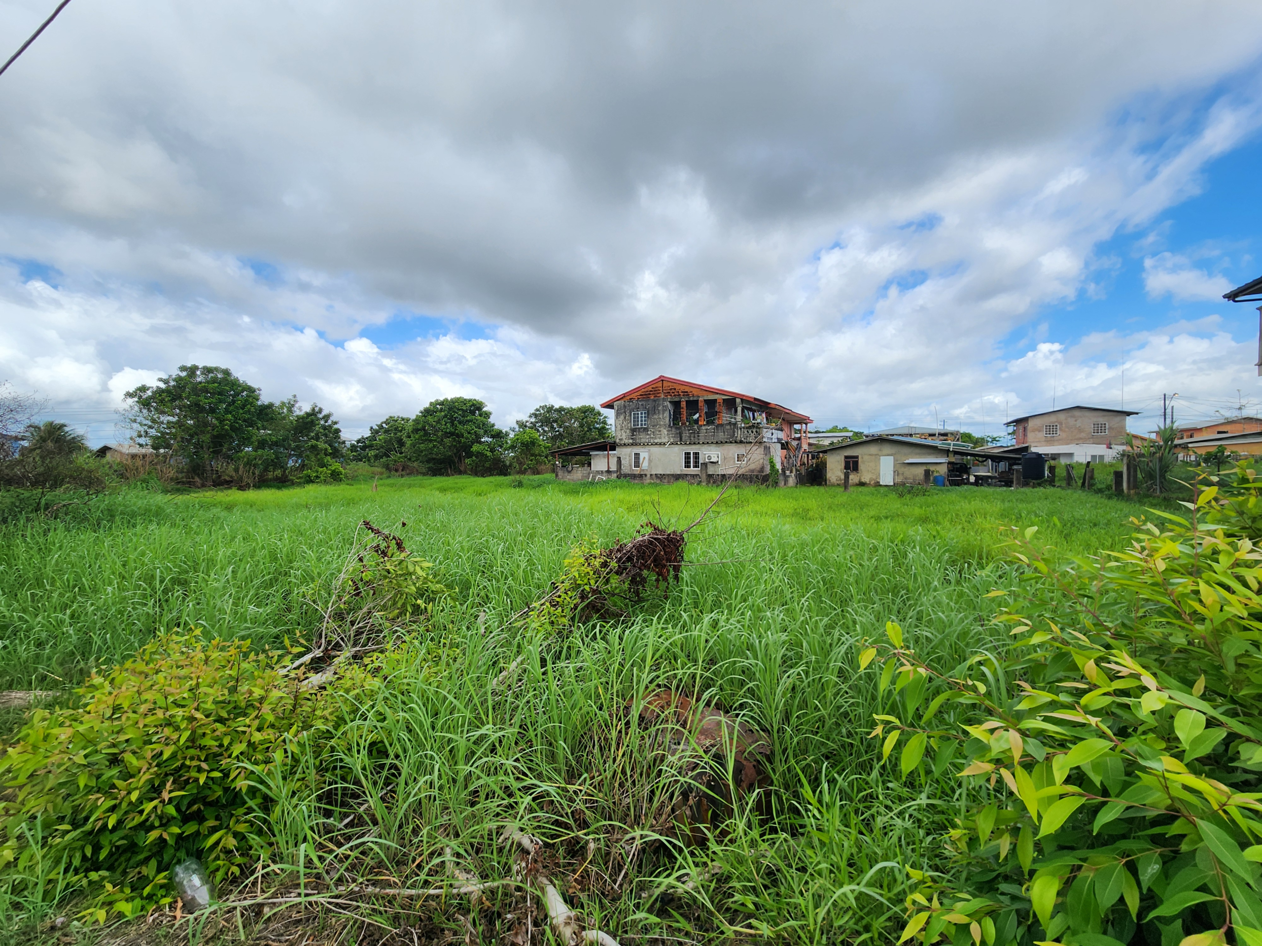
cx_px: 631
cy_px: 473
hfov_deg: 106.2
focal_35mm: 13
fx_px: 474
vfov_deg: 89.9
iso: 50
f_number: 2.2
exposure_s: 1/1501
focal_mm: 2.2
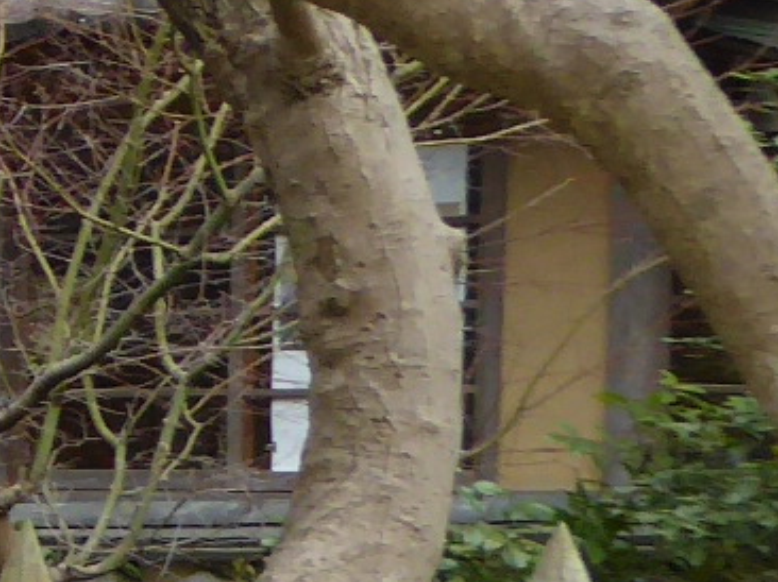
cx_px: -1454
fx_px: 4559
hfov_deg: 8.4
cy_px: 716
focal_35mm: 203
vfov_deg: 7.2
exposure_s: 1/80
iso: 100
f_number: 3.5
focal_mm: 5
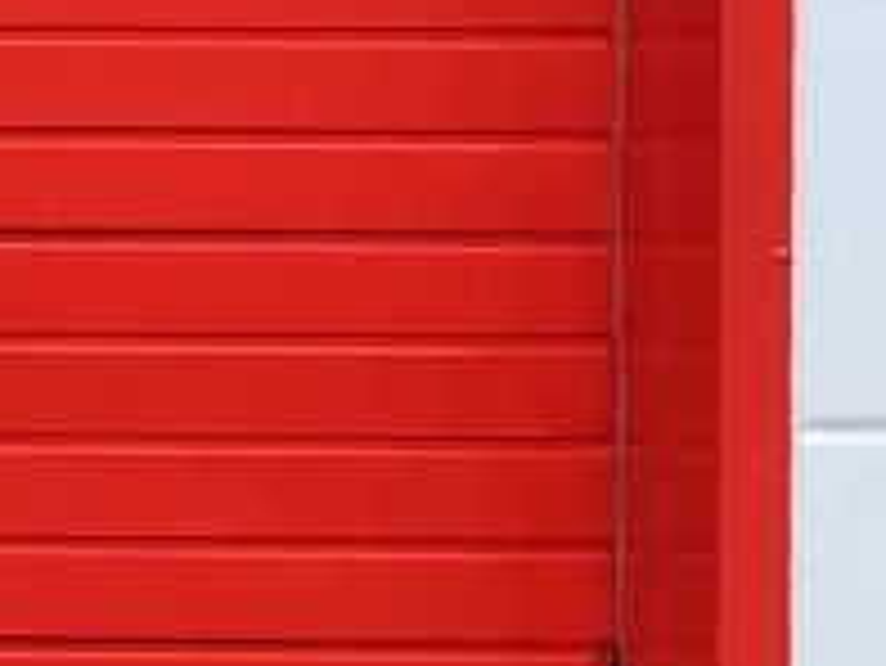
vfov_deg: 7.3
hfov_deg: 9.2
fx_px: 5148
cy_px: -202
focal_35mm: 201
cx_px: -904
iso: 25
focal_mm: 3.3
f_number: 2.4
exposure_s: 1/506
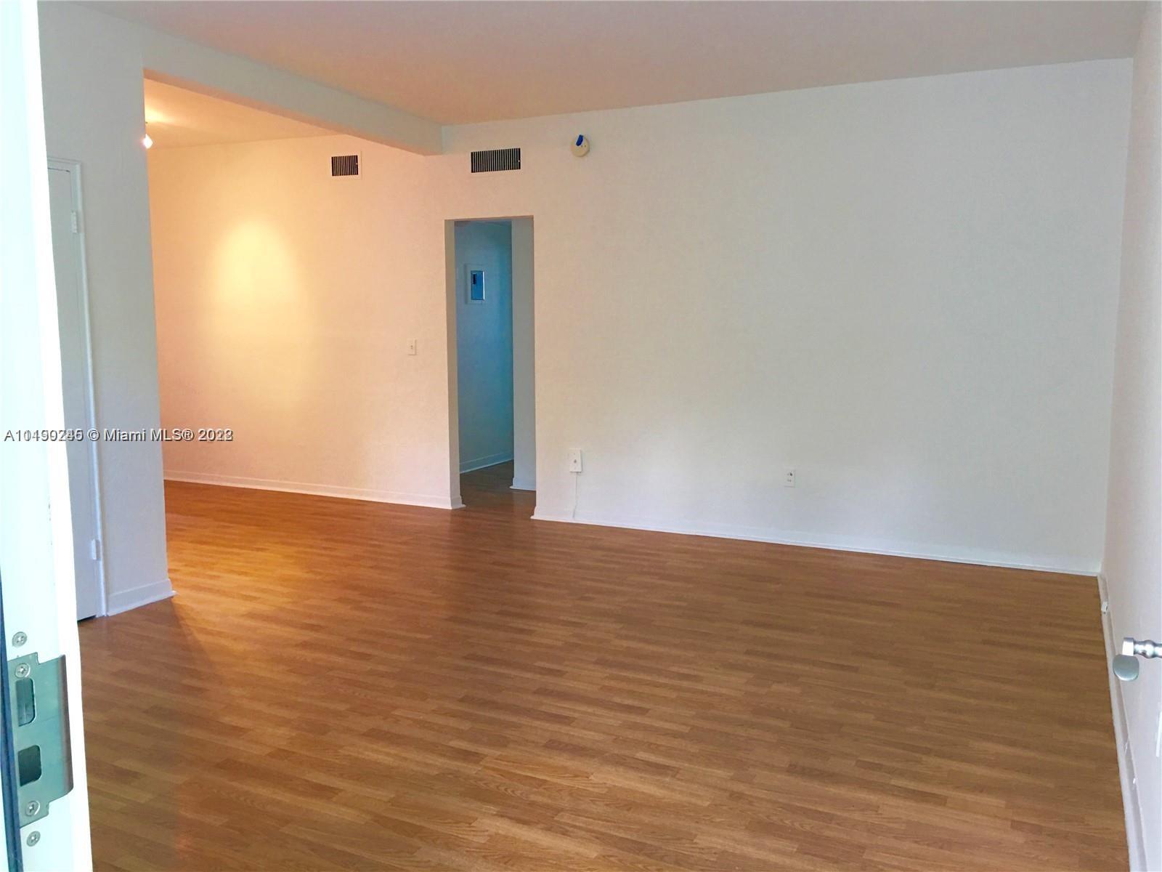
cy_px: 436
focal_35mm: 29
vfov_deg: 48.2
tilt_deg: -7.0
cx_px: 581
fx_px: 973
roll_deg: -0.8
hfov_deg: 61.7
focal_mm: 4.15
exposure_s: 1/15
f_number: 2.2
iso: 50
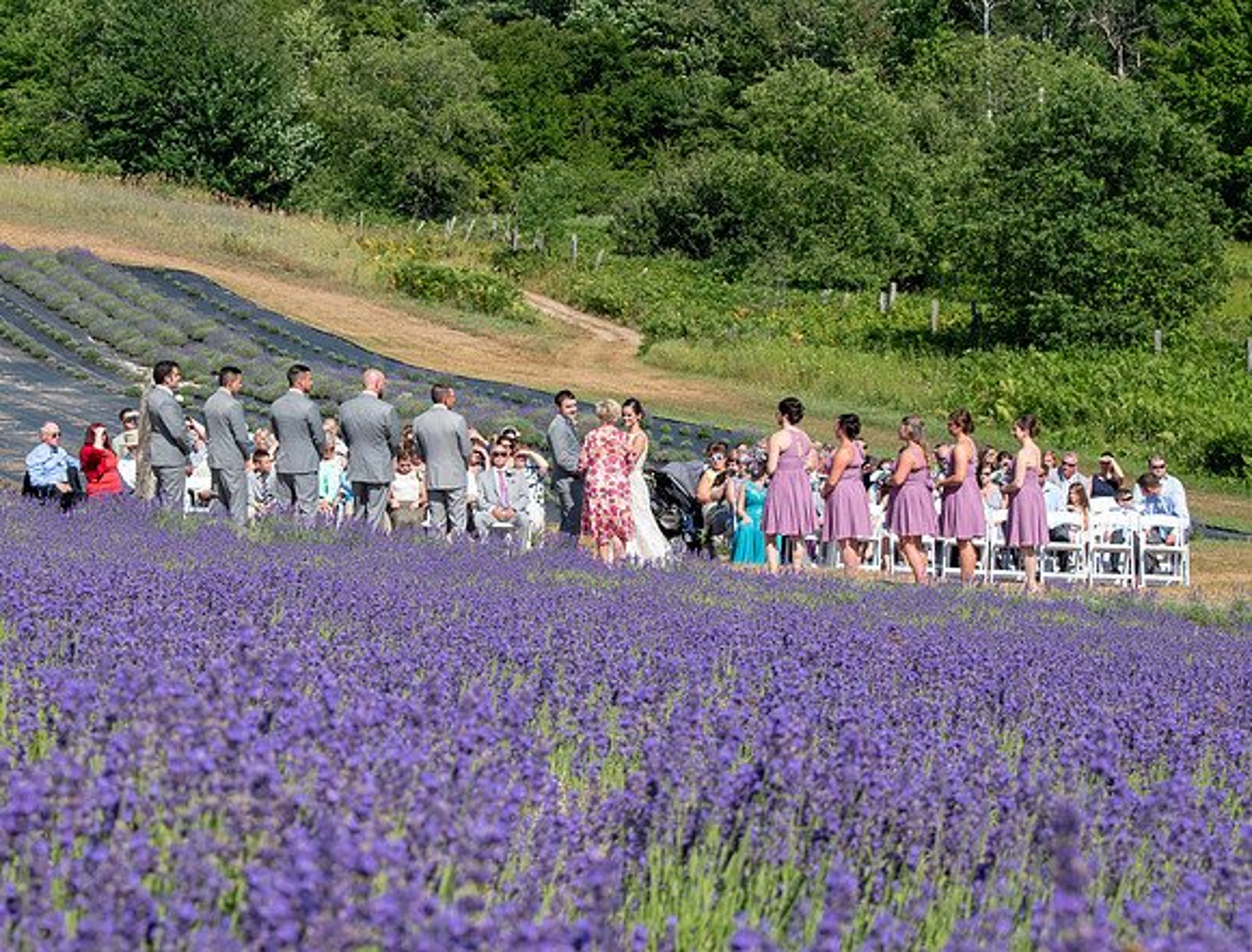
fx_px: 3273
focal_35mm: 90
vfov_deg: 16.5
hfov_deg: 21.7
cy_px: 476
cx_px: 583
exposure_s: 1/400
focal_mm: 55
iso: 200
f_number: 10
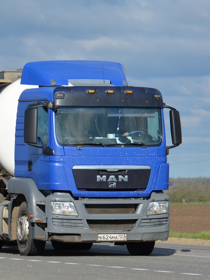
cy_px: 134
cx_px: 45
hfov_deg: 6.2
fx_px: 1933
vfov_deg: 8.3
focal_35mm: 239
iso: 400
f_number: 6.3
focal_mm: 105
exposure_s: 1/1600
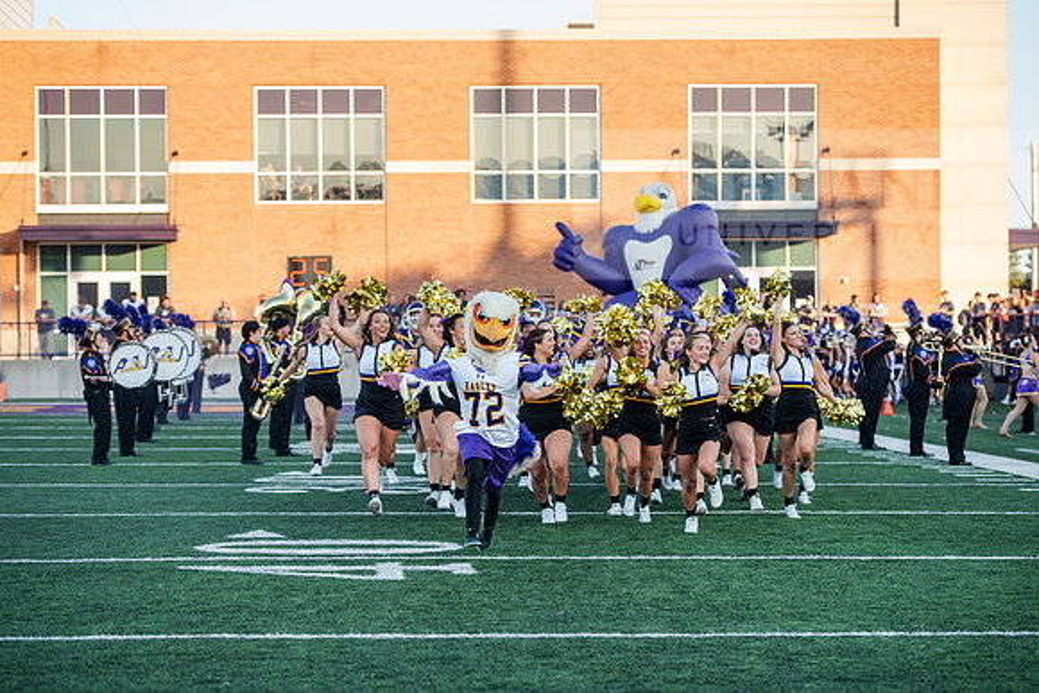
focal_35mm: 92
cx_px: 520
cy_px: 346
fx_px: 2656
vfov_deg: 14.9
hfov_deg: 22.1
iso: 400
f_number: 4
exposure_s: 1/640
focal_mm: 92
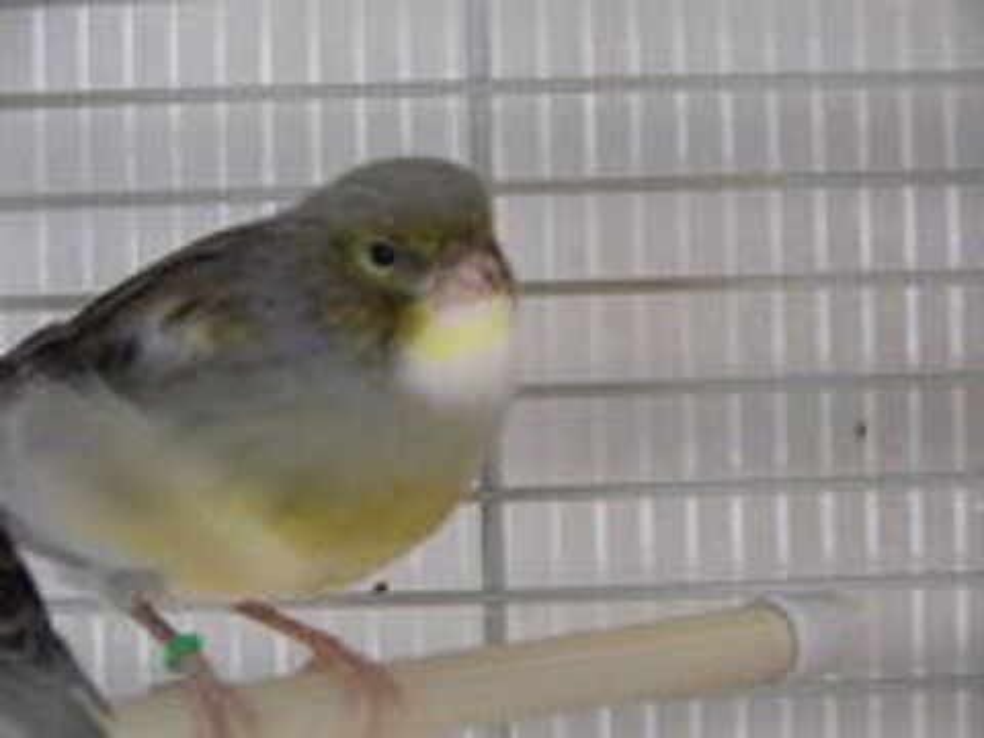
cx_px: 492
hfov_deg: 8.8
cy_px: 369
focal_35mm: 225
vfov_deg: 6.6
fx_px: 6396
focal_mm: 40.4
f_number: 4.1
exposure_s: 1/50
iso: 400
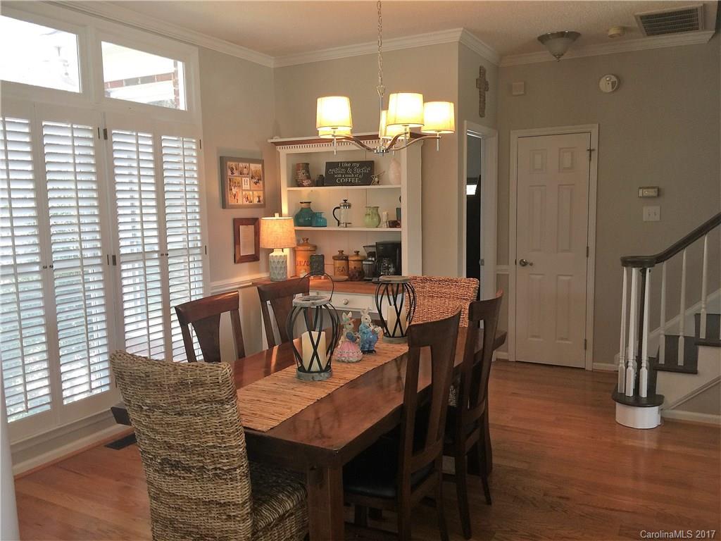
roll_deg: +0.6
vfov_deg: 48.2
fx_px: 604
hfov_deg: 61.7
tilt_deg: -5.5
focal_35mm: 29
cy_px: 270
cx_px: 360
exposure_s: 1/30
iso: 32
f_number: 2.2
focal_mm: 4.15
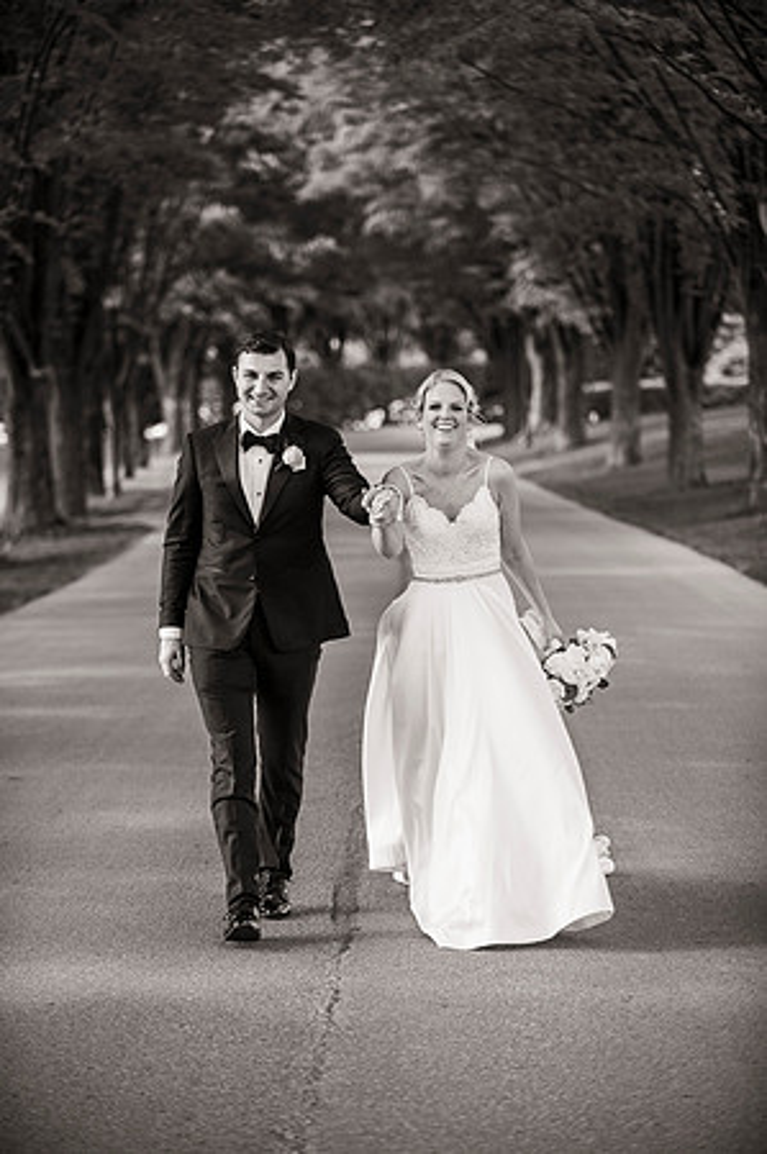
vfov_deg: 18.6
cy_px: 577
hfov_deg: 12.4
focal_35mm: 110
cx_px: 384
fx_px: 3523
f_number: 2.8
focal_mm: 110
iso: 640
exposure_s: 1/1250
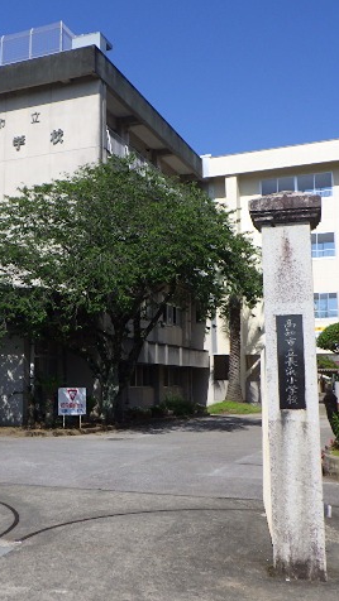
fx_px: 655
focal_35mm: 41
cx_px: 90
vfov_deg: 49.4
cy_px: 300
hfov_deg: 28.6
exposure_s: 1/1250
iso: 125
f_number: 4.2
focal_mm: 5
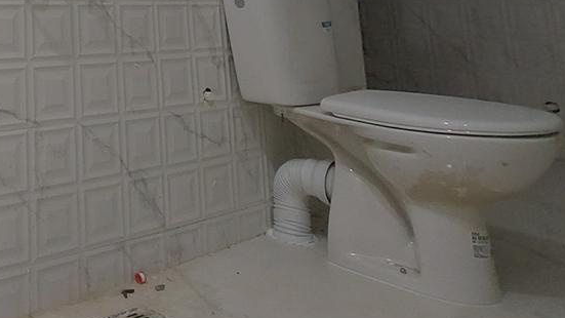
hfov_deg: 41.2
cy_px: -115
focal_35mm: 37
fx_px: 554
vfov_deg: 26.3
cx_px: -79
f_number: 2.2
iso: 125
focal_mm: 1.74
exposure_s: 1/50
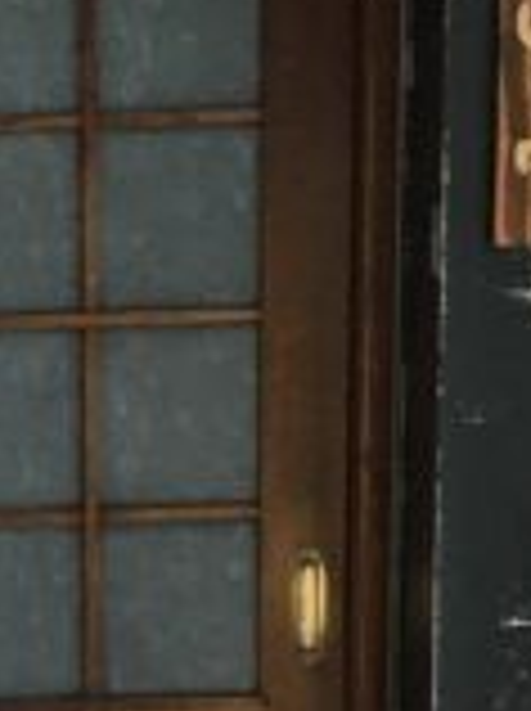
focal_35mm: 188
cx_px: -342
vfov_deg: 10.1
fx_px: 3856
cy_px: 1120
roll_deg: +0.2
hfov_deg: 7.7
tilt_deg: -14.4
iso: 32
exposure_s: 1/30
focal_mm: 4.15
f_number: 2.2
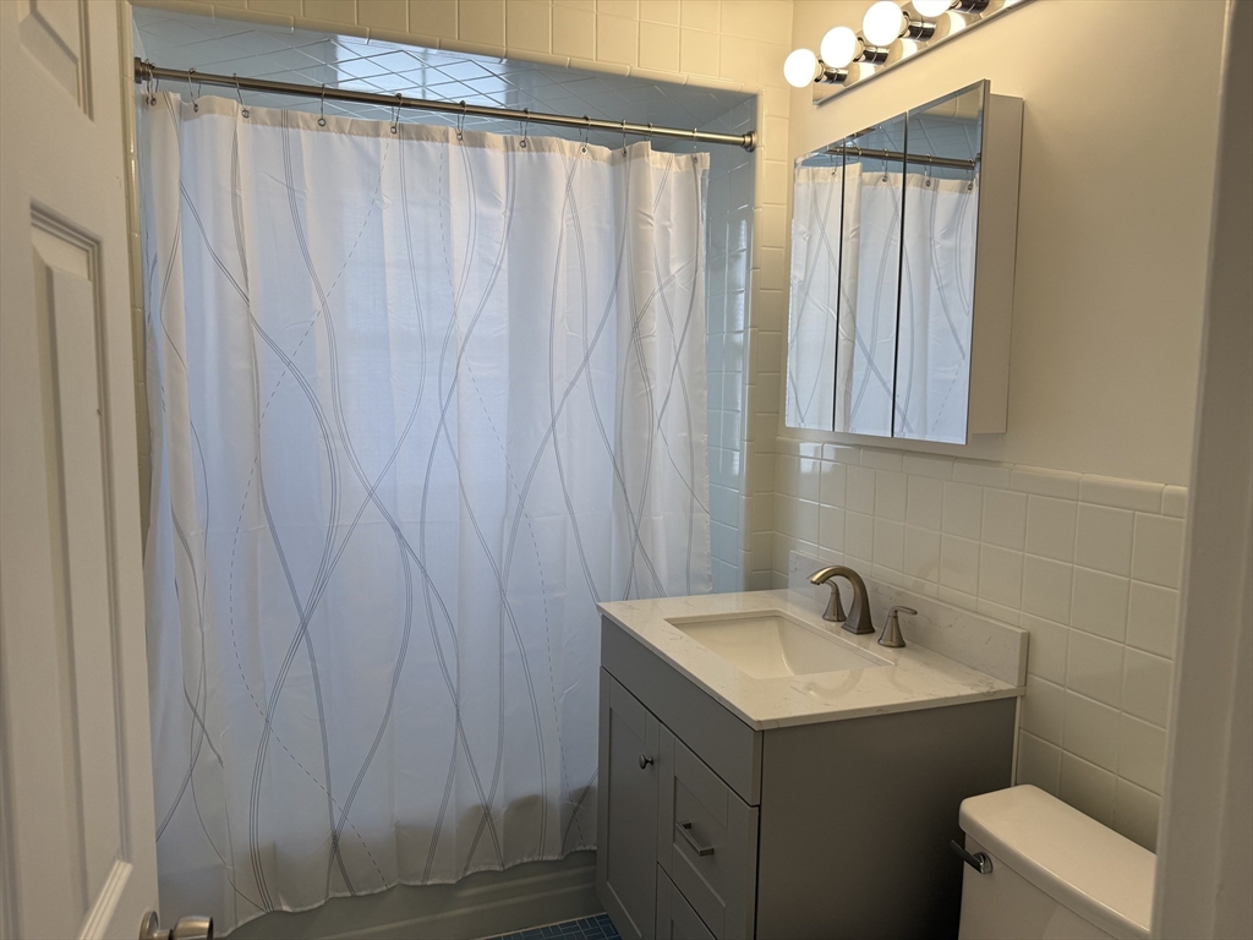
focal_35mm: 24
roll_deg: -0.3
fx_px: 869
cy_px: 470
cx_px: 626
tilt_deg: -6.0
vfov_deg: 56.8
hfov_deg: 71.6
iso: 64
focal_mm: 6.76
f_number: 1.78
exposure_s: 1/167
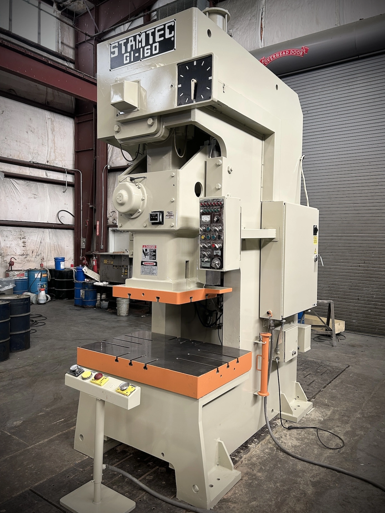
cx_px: 197
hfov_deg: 51.4
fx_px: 400
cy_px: 253
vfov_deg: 65.3
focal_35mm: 27
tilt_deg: -2.3
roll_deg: -1.2
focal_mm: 5.7
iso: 125
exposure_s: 1/60
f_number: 1.5
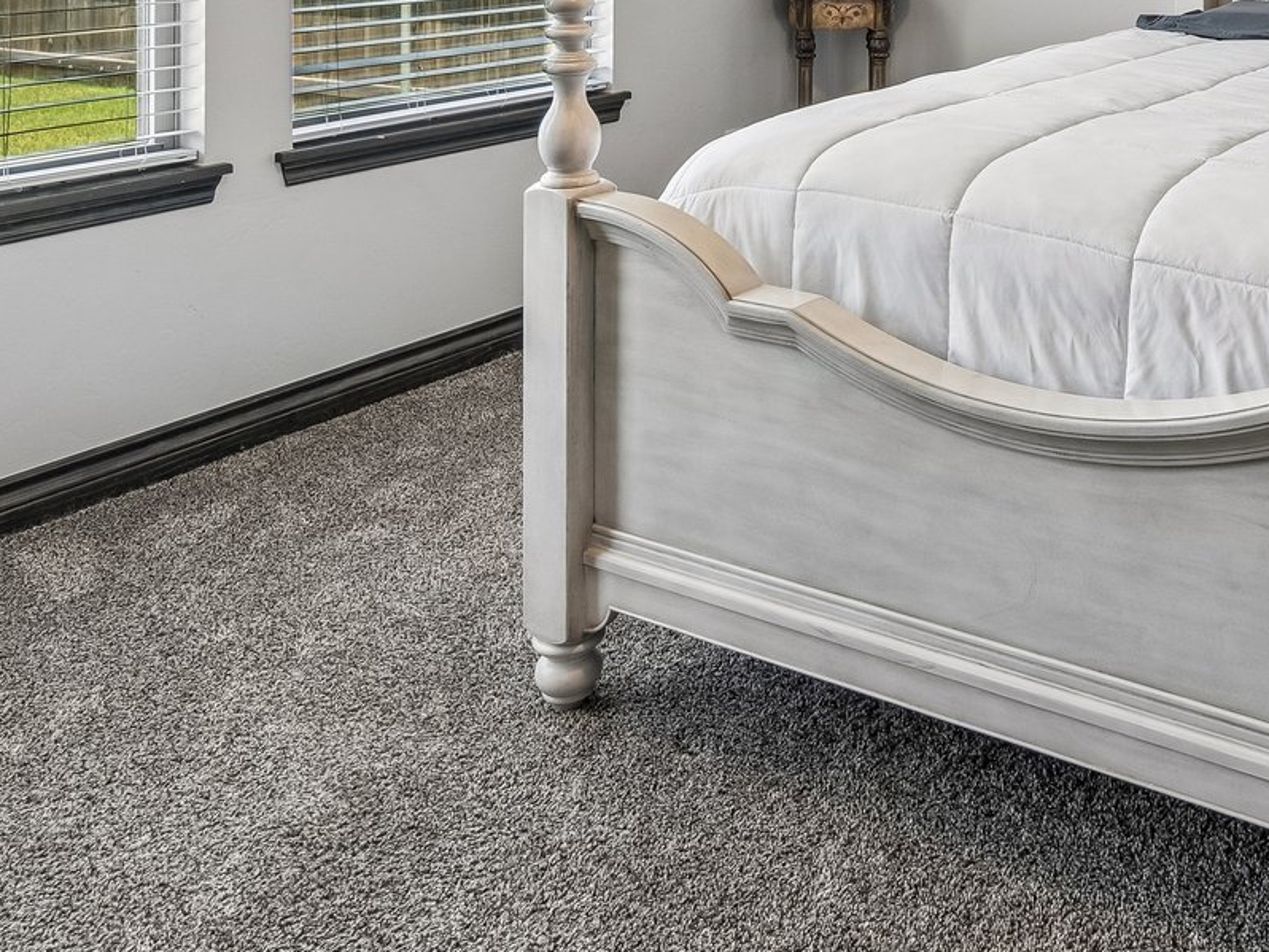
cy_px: -109
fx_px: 1357
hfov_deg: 45.9
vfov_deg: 33.4
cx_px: 1115
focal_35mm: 37
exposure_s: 1/60
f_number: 6.3
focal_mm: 10
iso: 200
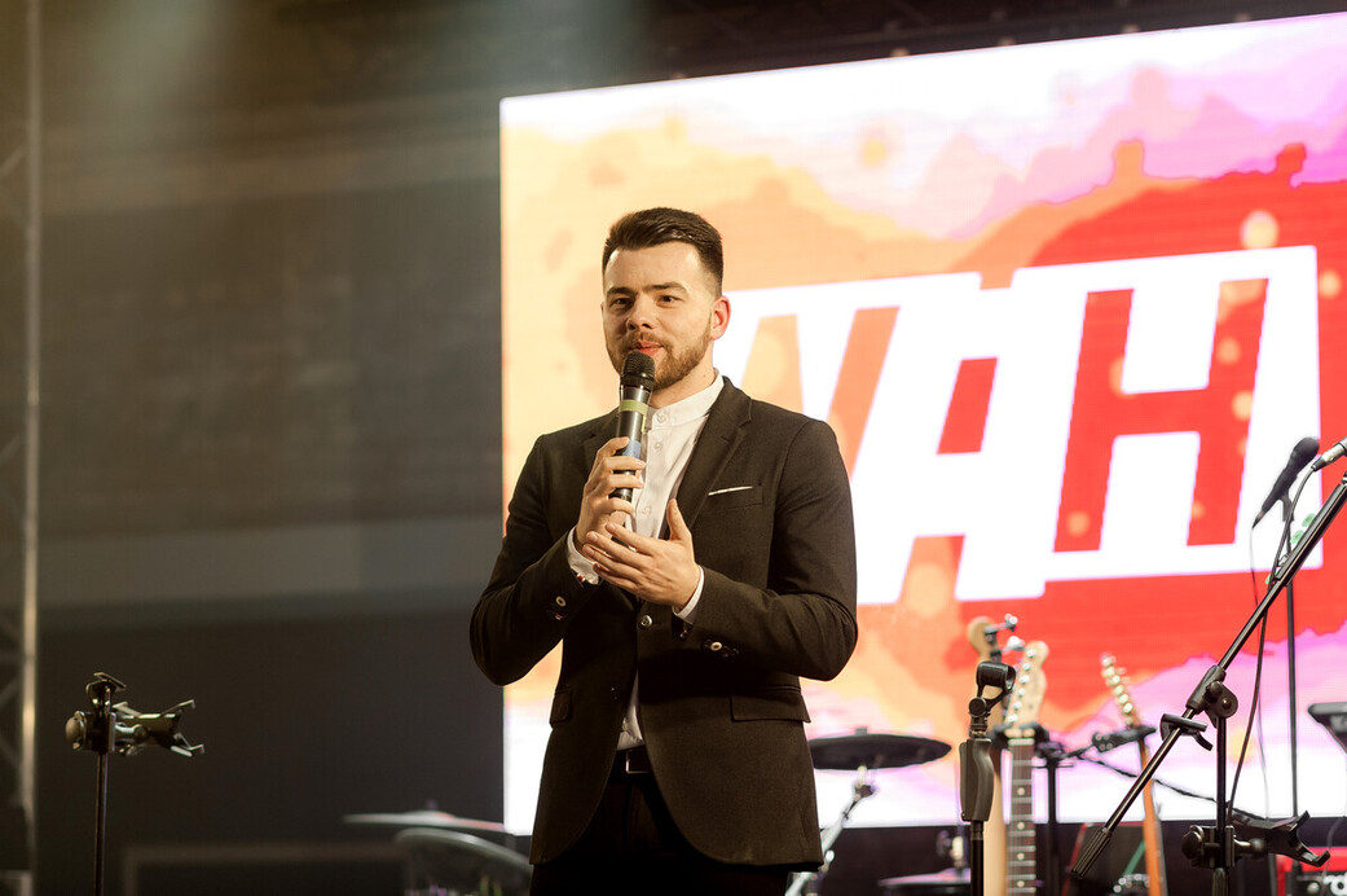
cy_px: 448
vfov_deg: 10.1
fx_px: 5046
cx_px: 674
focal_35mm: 135
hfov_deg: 15.2
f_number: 3.2
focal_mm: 135
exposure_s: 1/160
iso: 800
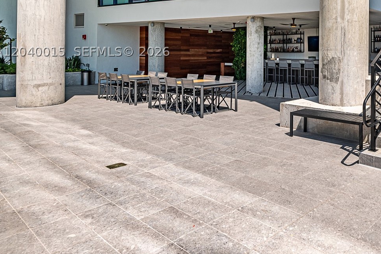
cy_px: 51
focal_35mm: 28
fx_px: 296
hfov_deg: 58.4
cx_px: 324
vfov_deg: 44.2
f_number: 8
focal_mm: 16
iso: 200
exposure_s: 1/1000
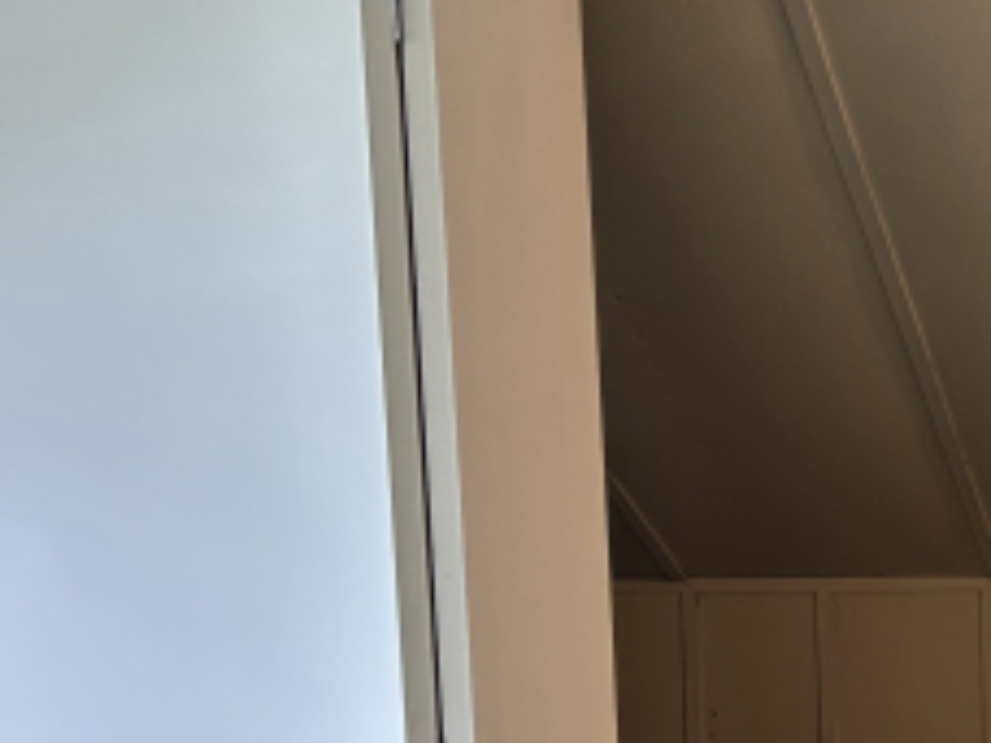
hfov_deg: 23.0
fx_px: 2176
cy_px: 647
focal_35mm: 76
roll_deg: +0.4
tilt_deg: -8.9
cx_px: 1258
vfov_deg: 19.1
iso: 100
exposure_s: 1/60
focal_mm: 5.7
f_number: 1.5
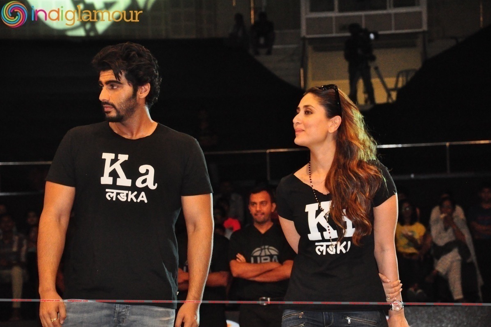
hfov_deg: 13.0
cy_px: 164
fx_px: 2162
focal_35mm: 159
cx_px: 247
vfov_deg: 8.7
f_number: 5.6
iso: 3200
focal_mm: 105
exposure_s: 1/125
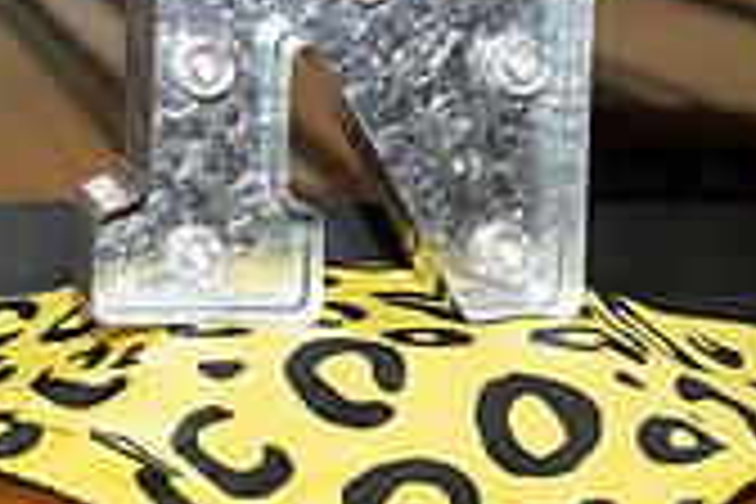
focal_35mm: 159
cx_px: -405
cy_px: -133
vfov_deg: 8.5
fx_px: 3339
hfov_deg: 12.3
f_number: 5.6
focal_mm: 46
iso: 800
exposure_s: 1/50
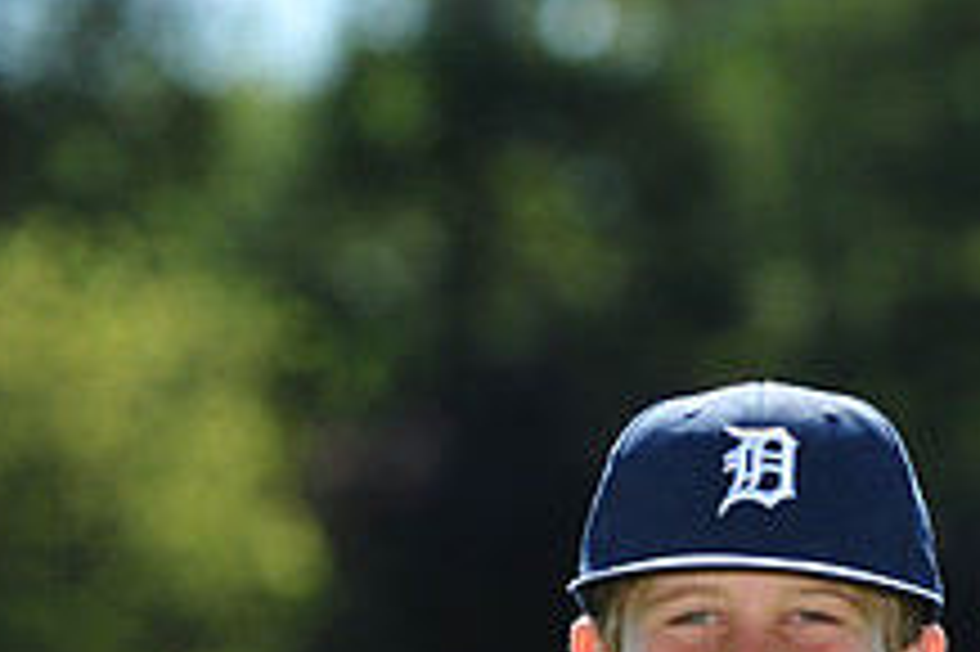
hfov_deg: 4.7
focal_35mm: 438
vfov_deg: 3.1
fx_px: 11914
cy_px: 863
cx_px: 701
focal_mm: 165
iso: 320
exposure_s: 1/1250
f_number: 5
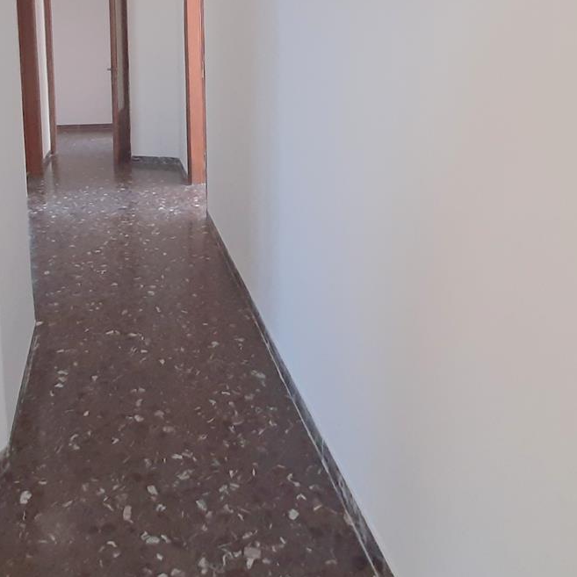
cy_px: 115
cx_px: 195
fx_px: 528
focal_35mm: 28
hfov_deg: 56.2
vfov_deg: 53.5
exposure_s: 1/50
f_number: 2.2
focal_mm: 1.42
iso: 160
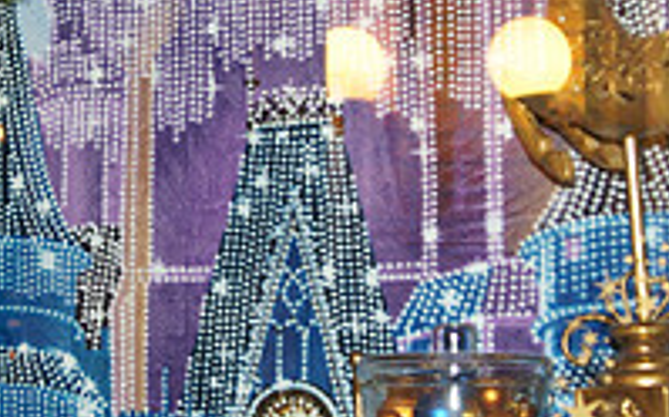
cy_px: 129
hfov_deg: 16.6
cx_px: 145
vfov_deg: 10.4
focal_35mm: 125
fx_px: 2277
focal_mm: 28
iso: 400
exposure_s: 1/60
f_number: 2.8
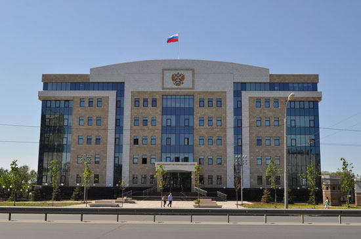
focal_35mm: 45
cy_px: 120
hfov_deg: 43.7
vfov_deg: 29.8
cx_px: 180
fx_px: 451
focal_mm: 30
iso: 200
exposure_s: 1/320
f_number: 9
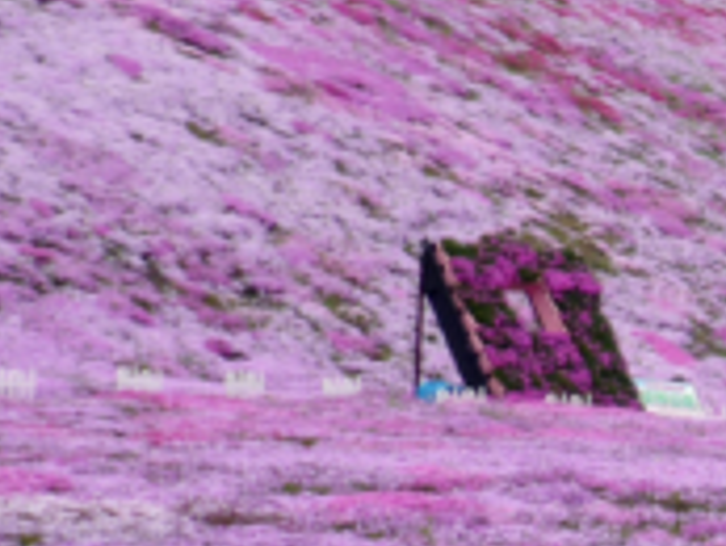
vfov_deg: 9.1
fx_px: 3421
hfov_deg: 11.8
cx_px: 957
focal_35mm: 163
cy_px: 365
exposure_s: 1/100
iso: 100
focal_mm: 7.8
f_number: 3.1
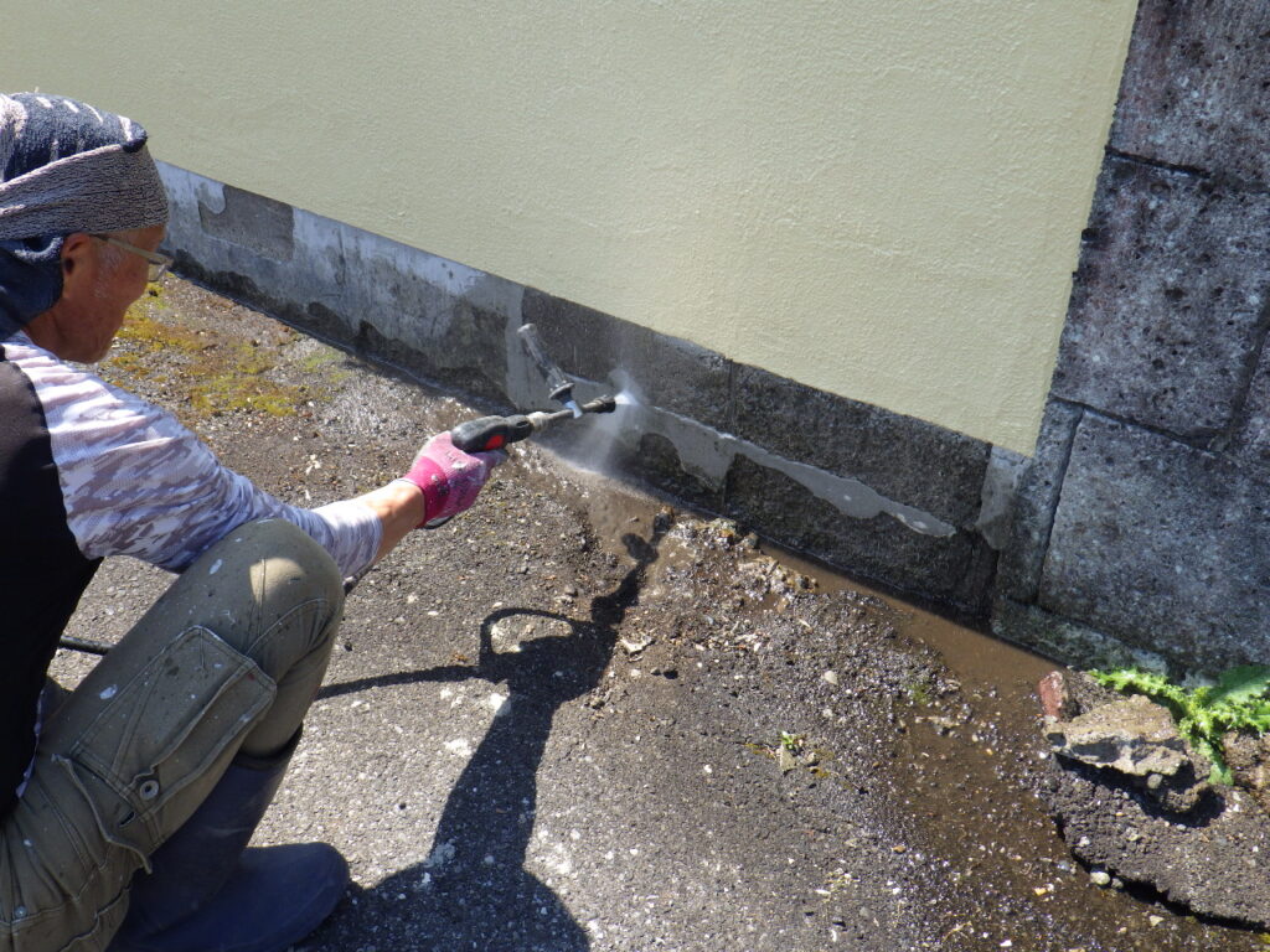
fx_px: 1247
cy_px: 476
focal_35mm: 34
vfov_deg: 41.8
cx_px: 635
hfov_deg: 54.0
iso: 125
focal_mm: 6.1
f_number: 4.6
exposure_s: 1/250
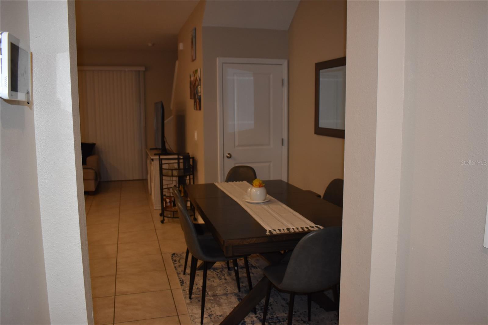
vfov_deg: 43.6
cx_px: 244
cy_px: 162
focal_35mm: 30
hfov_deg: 61.9
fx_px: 407
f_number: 4
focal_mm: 20
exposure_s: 1/60
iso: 800
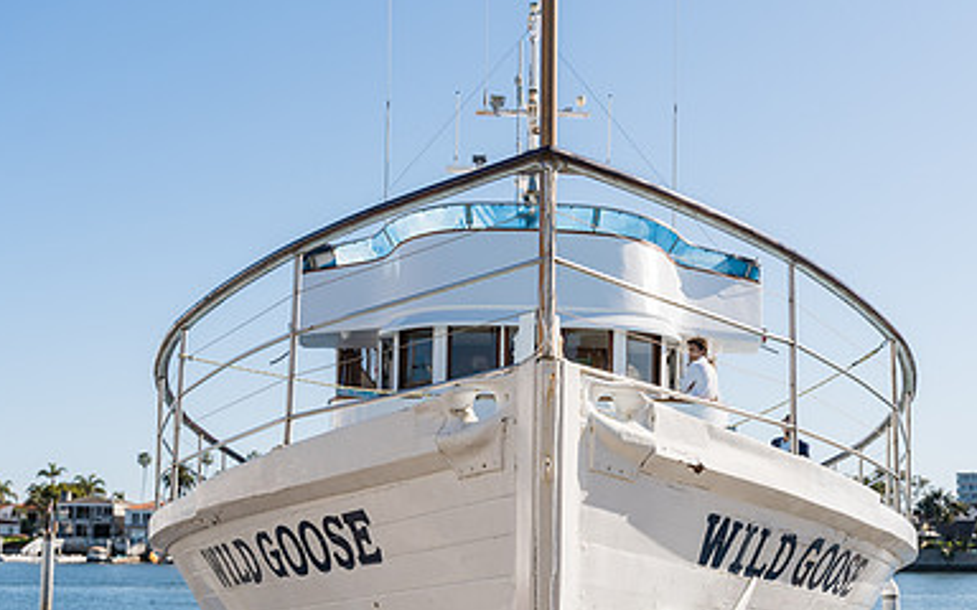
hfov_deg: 35.6
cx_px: 539
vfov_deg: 22.6
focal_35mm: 57
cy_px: 410
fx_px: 1518
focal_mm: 37
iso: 100
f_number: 4
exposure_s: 1/1000
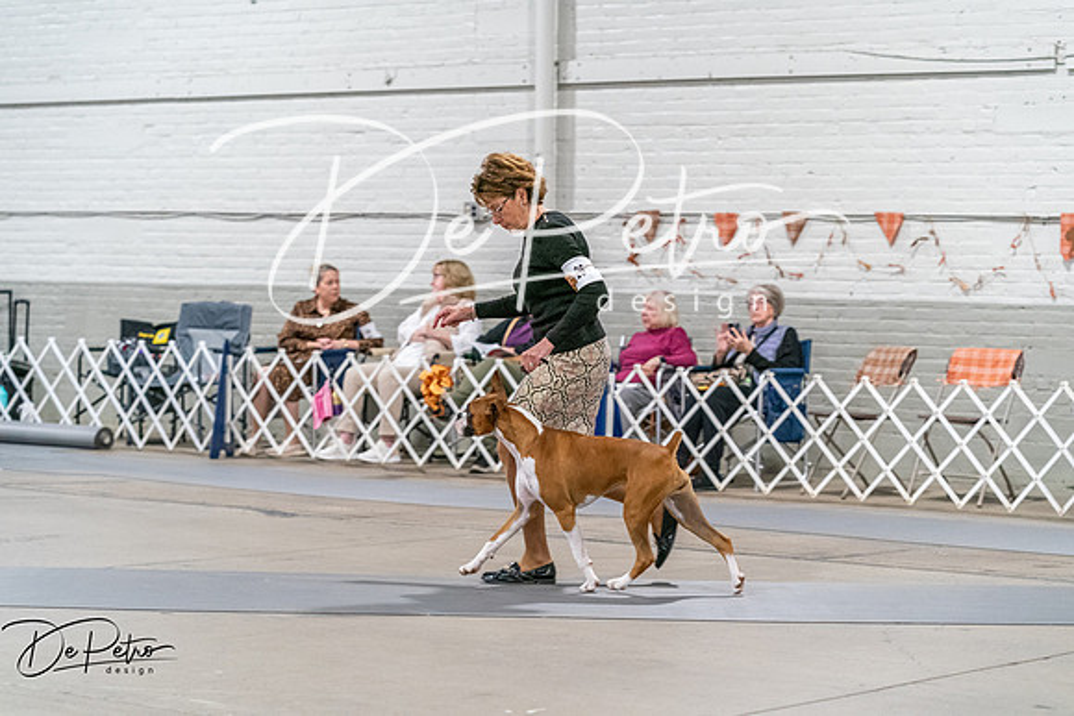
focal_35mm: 94
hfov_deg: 21.7
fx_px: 2805
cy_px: 358
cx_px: 537
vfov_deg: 14.6
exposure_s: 1/250
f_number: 3.5
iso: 6400
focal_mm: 94
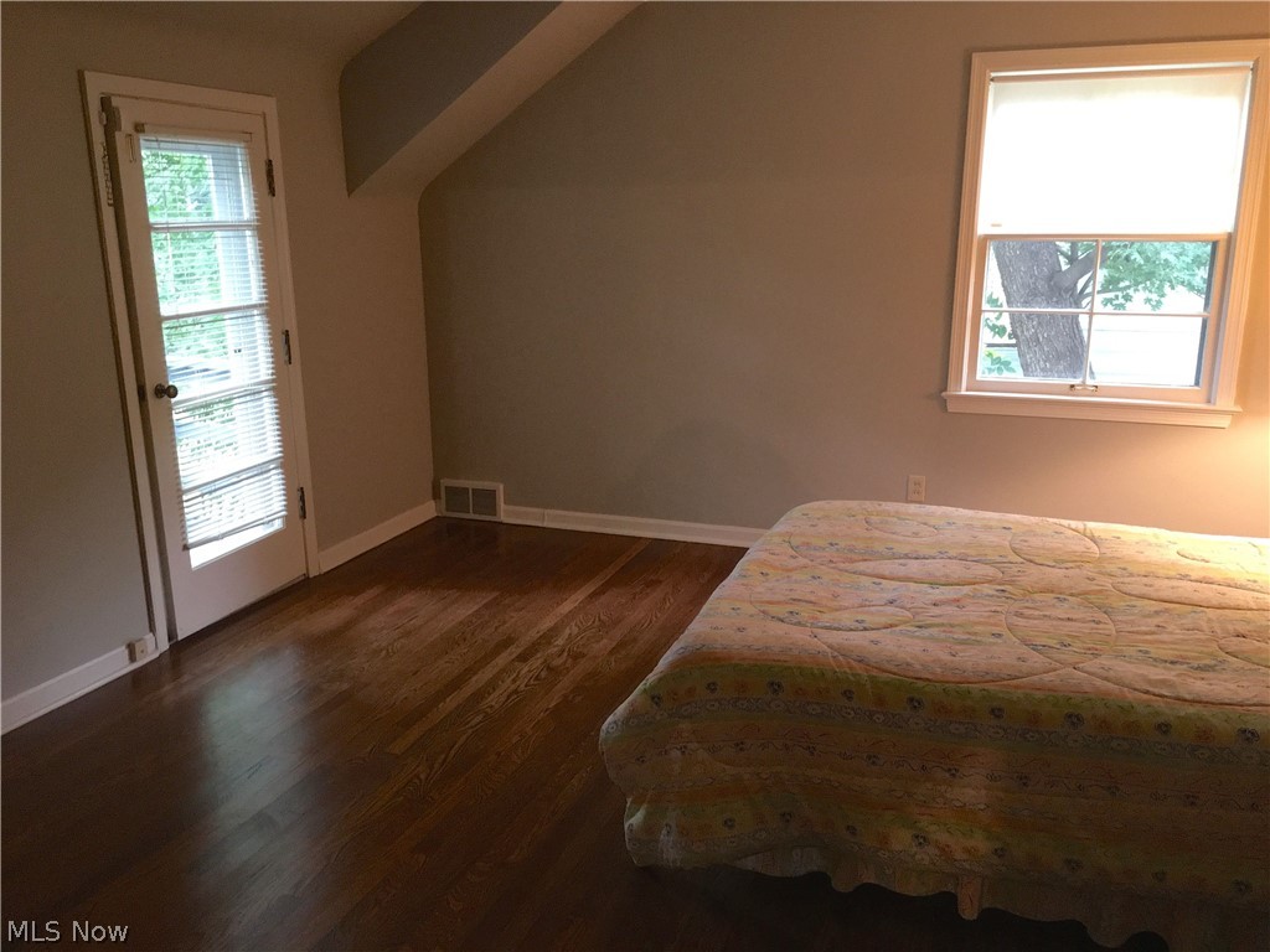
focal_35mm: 29
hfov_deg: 61.7
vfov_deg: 48.2
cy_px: 476
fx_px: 1064
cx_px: 635
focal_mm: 4.15
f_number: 2.2
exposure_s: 1/15
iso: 200
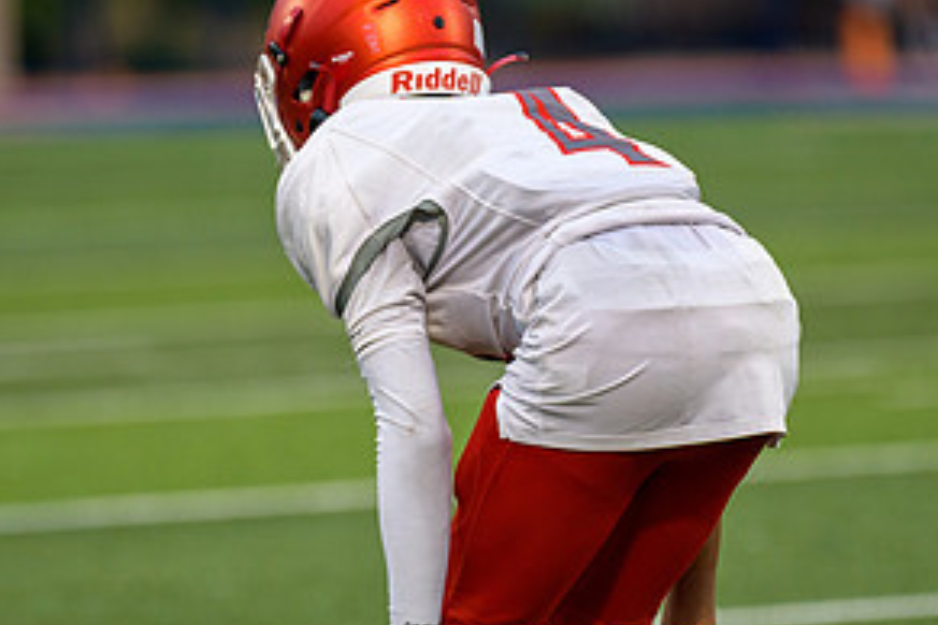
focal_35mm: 499
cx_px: 393
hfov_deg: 4.1
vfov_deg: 2.8
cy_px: 469
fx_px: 13001
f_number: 2.8
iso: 320
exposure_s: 1/500
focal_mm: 250
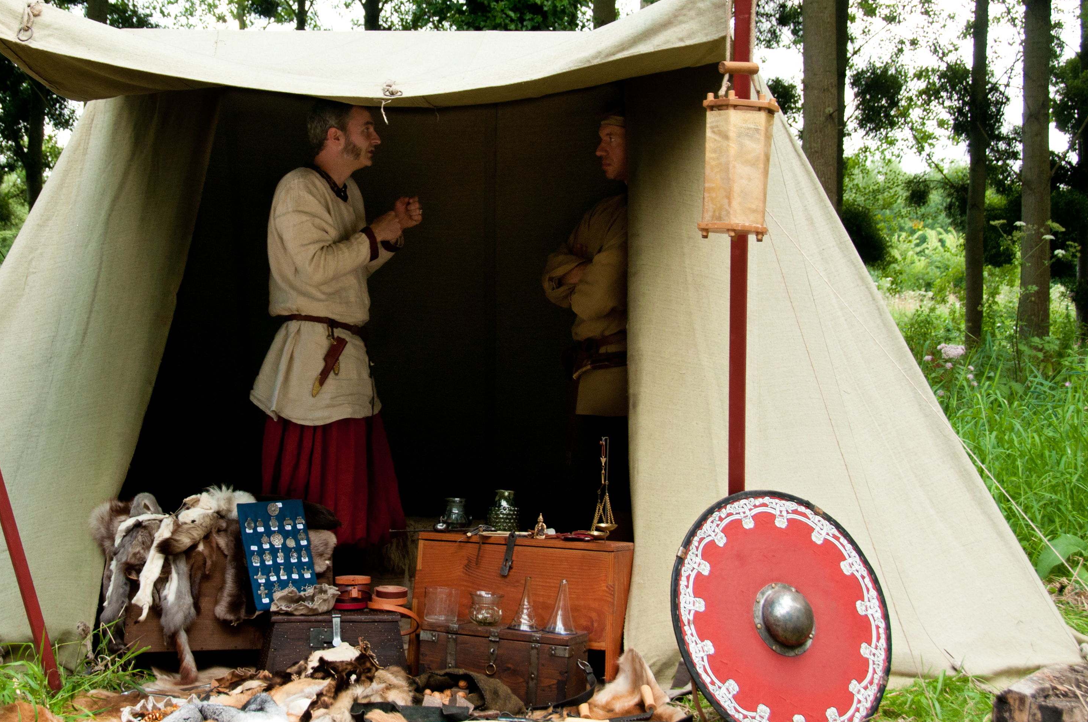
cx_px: 369
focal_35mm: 75
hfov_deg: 26.9
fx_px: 2264
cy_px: 327
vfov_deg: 18.1
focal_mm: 34
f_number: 6.3
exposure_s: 1/80
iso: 320
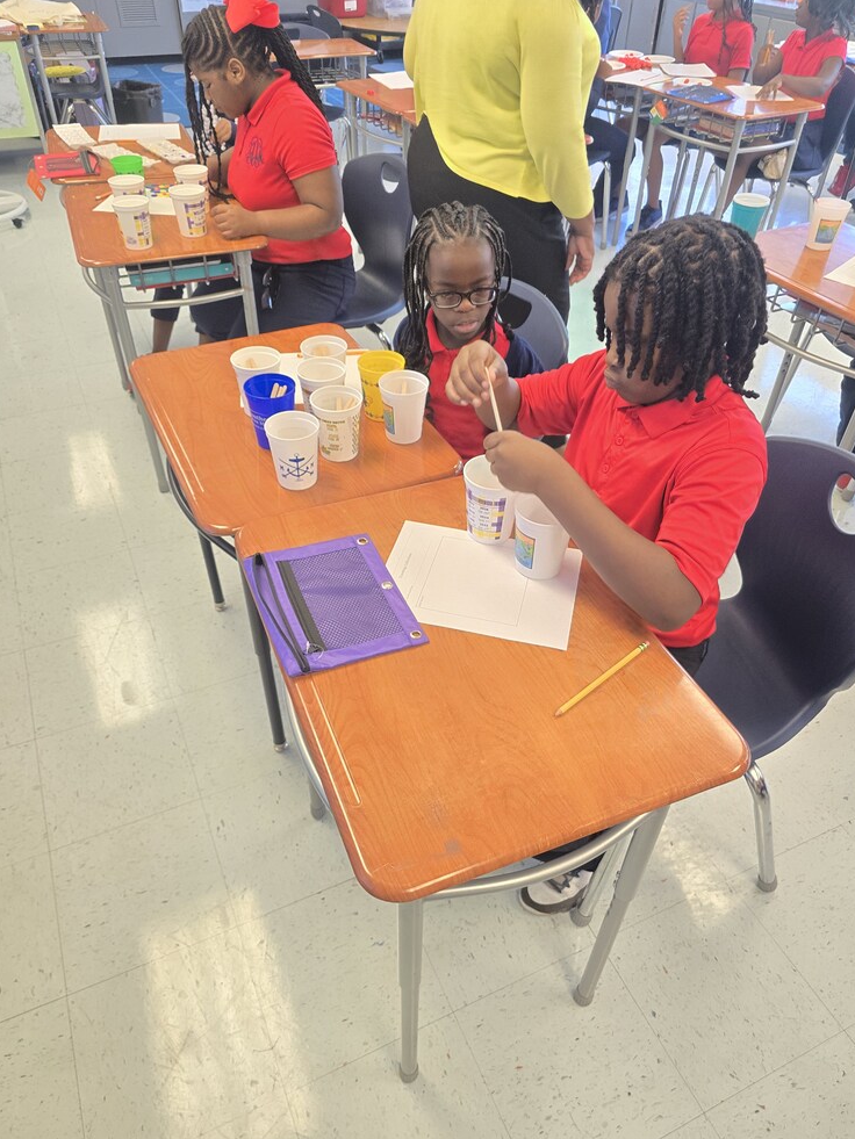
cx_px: 421
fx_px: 790
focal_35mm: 24
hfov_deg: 56.8
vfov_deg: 71.6
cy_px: 592
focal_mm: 6.3
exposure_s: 1/120
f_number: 1.7
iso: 200
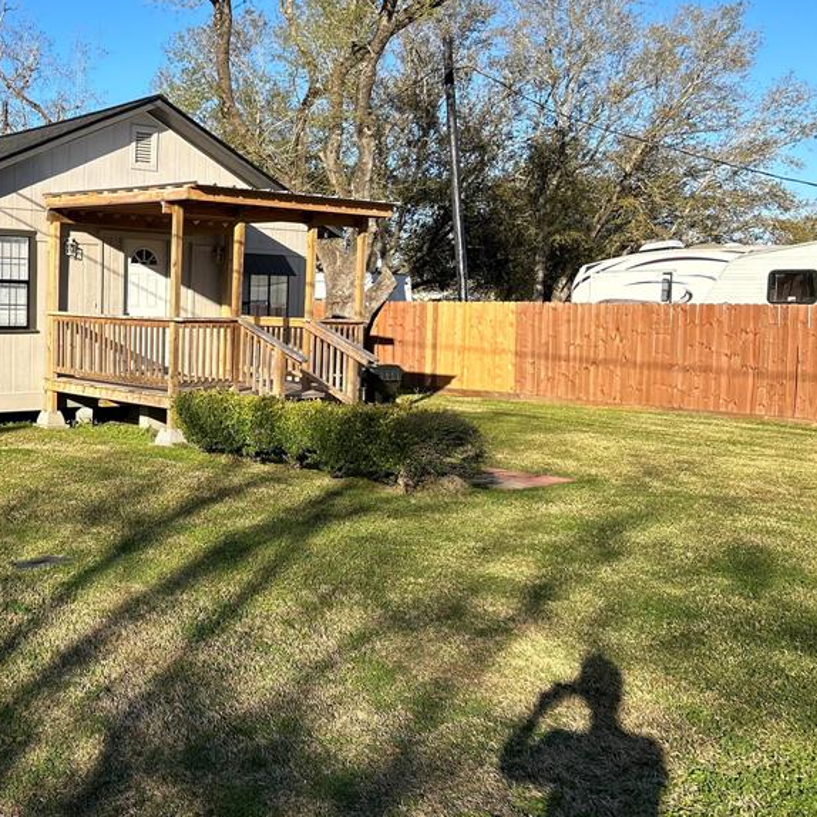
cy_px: 373
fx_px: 1095
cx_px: 97
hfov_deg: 38.4
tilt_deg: -2.8
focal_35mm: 41
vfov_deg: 40.9
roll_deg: -1.1
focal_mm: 5.7
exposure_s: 1/3165
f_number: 1.5
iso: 50
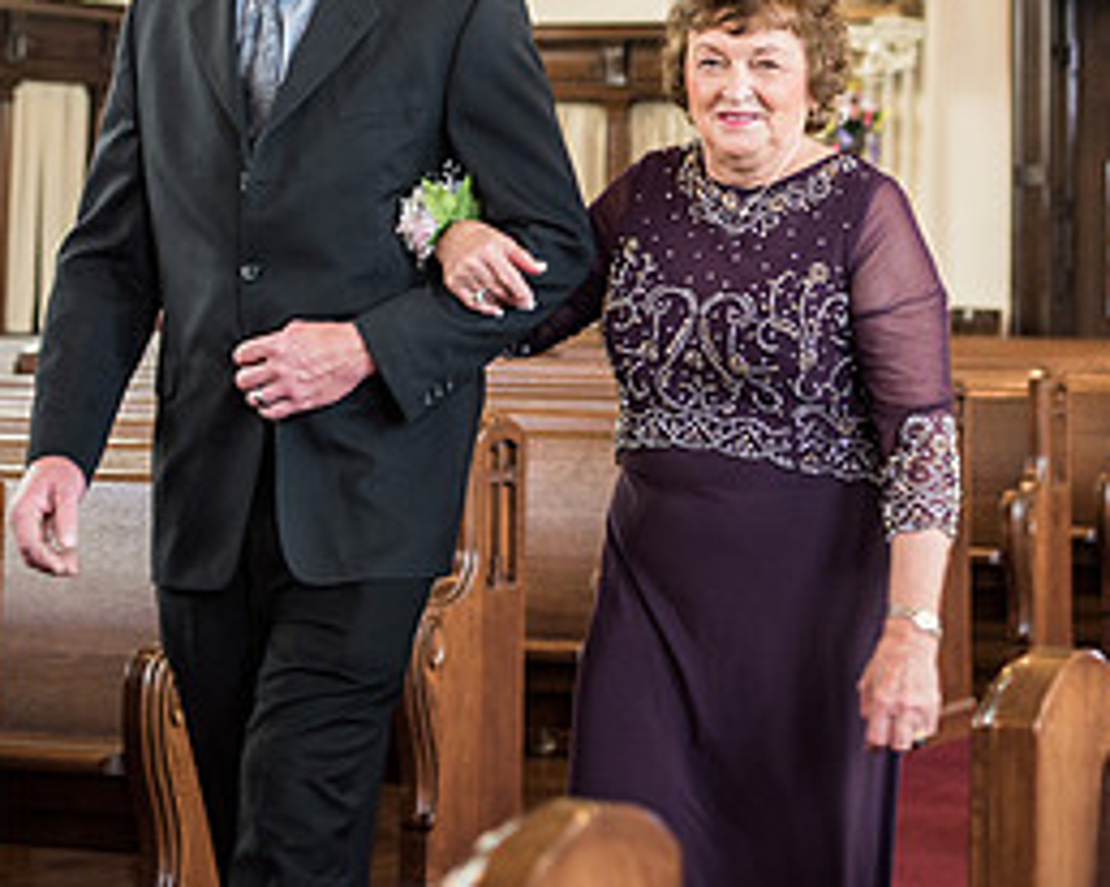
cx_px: 772
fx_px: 3709
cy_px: -60
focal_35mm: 113
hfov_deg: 17.0
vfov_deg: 13.4
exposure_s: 1/100
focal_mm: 46
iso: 500
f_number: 2.8
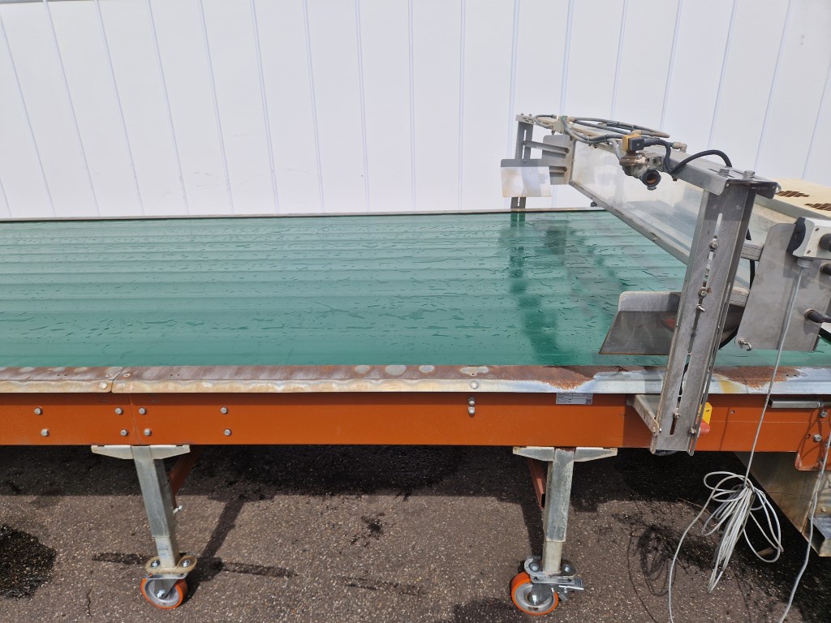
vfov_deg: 58.9
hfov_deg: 73.9
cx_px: 416
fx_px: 552
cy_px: 312
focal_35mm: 23
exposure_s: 1/2328
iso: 50
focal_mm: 5.4
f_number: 1.8
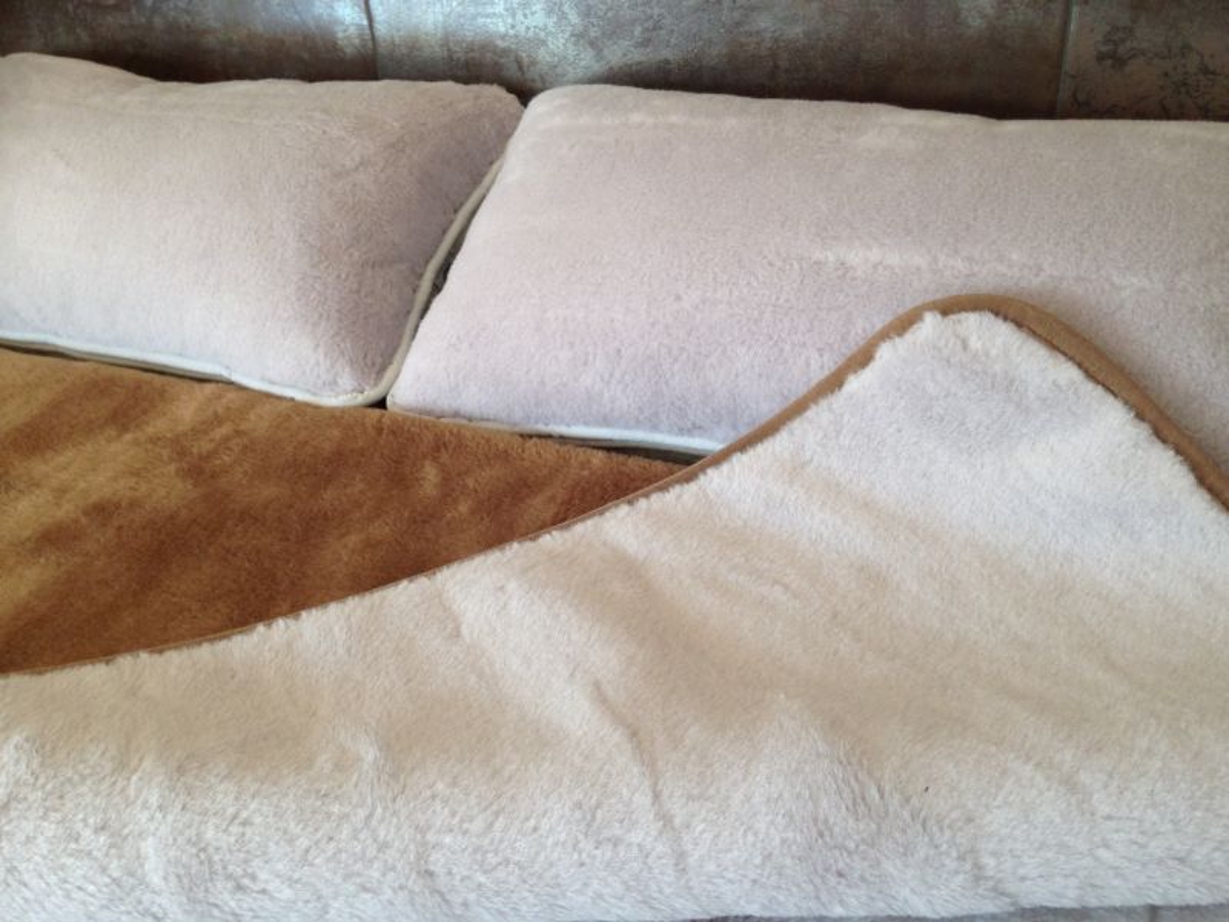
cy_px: 461
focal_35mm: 33
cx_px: 614
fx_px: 1172
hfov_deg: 55.4
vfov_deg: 42.9
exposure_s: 1/40
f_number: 2.4
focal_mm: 4.12
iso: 64
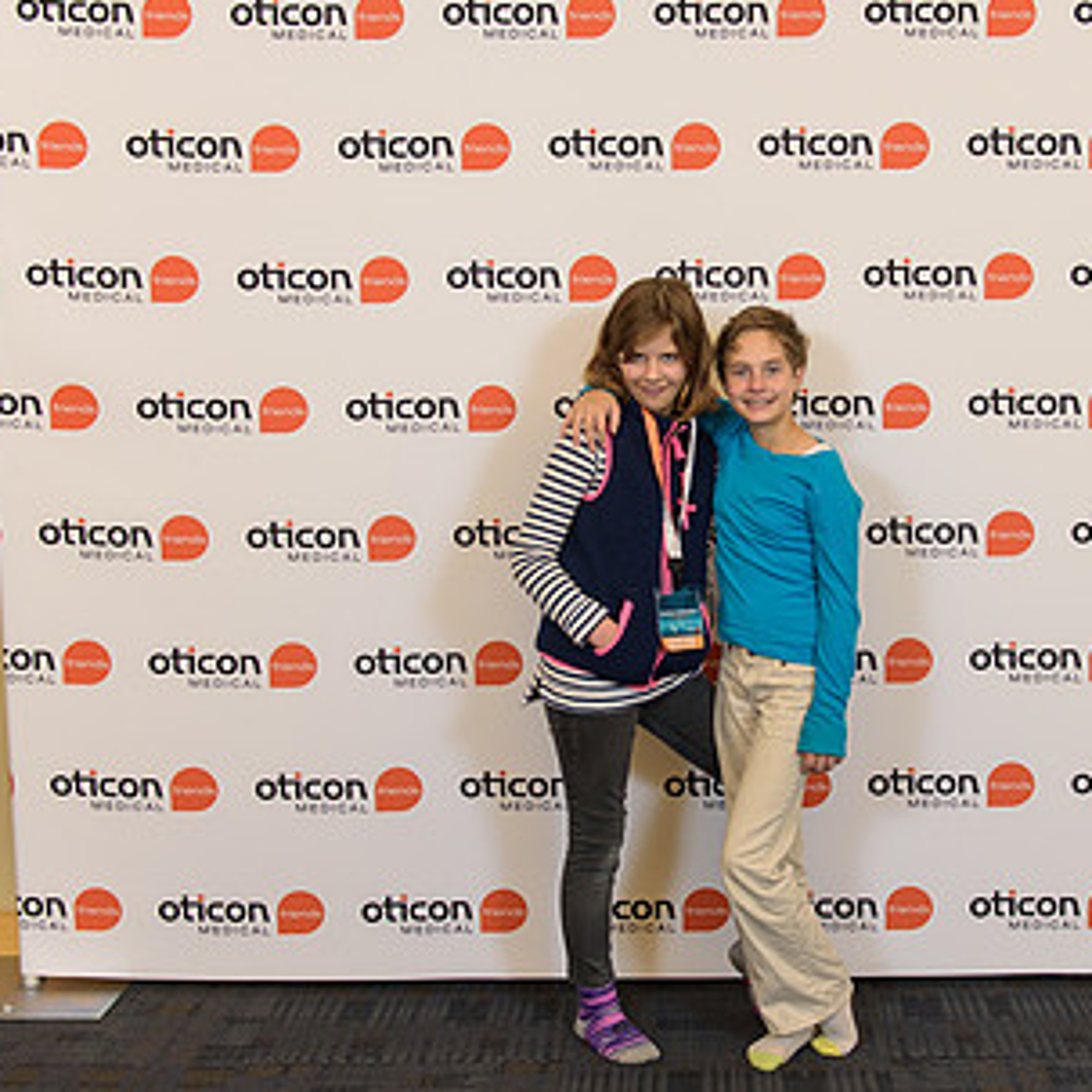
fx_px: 1856
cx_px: 732
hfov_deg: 32.5
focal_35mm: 52
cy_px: 499
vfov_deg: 32.8
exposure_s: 1/200
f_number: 3.2
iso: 500
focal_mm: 32
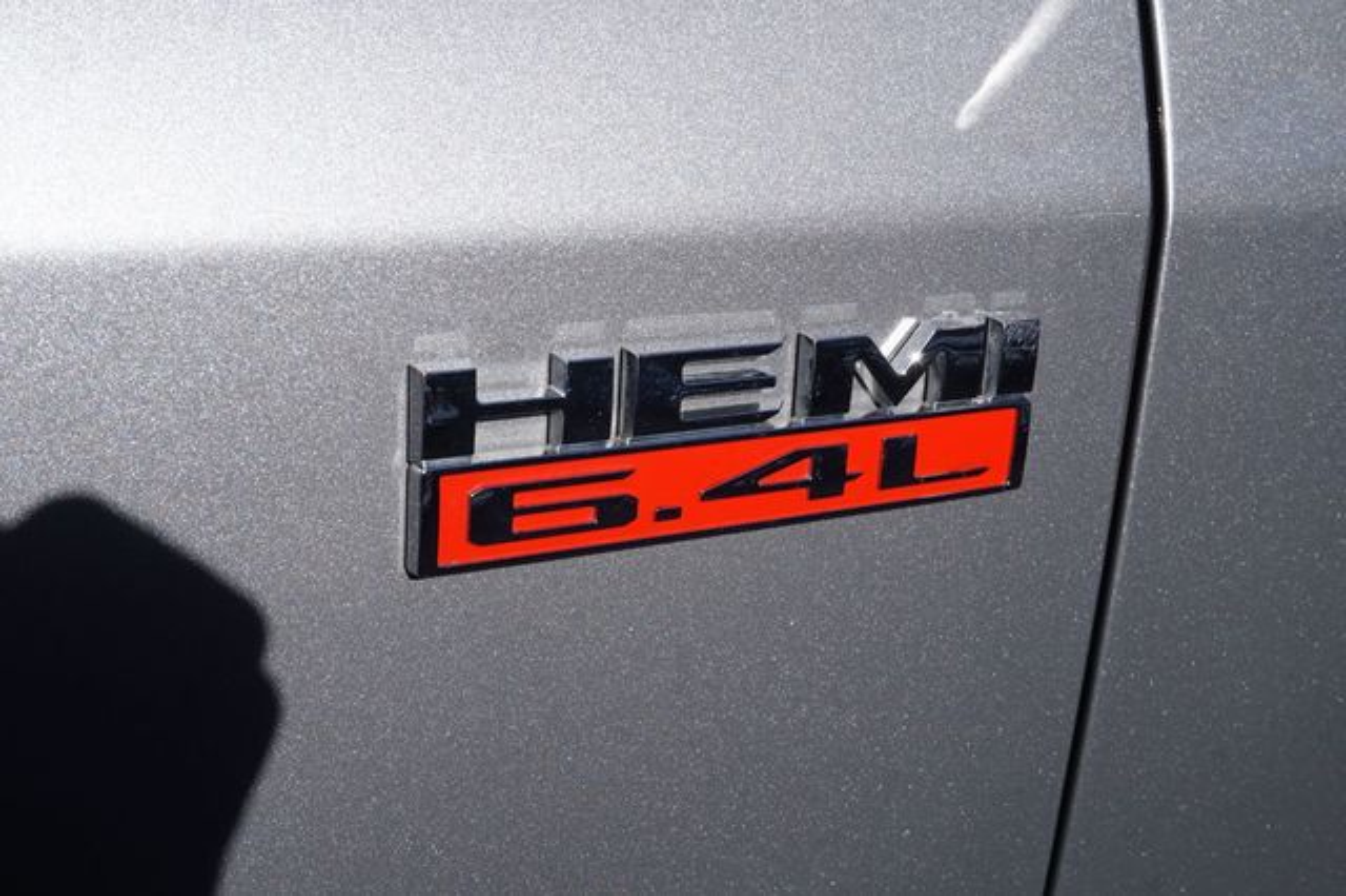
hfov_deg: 42.3
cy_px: 448
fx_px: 1738
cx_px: 673
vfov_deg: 28.9
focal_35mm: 46
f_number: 13
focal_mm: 31
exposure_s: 1/125
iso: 100
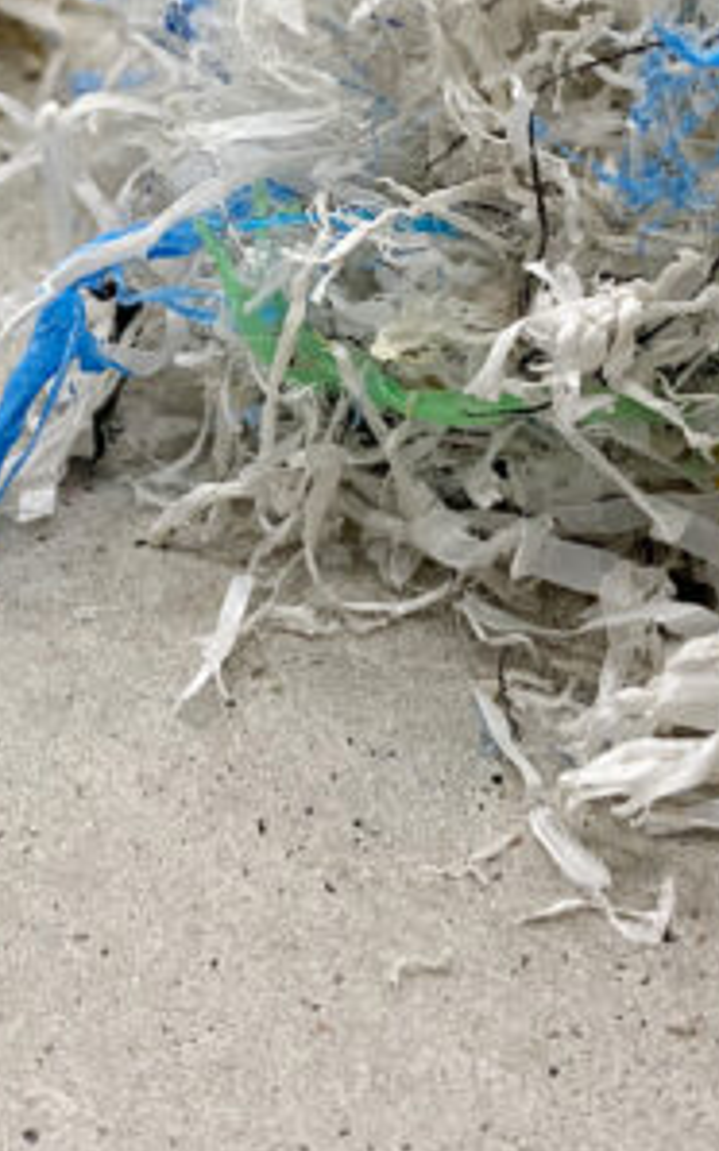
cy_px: 209
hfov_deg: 18.3
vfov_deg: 28.3
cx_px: 220
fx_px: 2228
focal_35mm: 71
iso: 80
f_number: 1.8
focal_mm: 4.25
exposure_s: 1/50
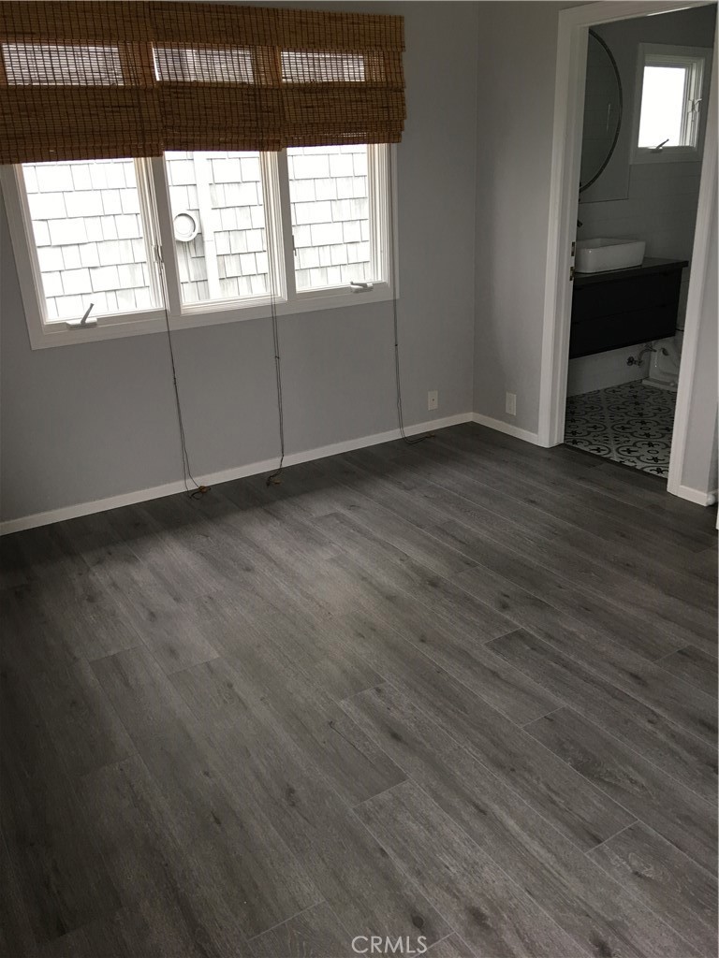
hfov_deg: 48.2
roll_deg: +3.1
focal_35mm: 29
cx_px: 360
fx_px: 803
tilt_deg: -20.0
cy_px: 479
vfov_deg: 61.7
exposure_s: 1/30
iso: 32
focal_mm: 4.15
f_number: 2.2
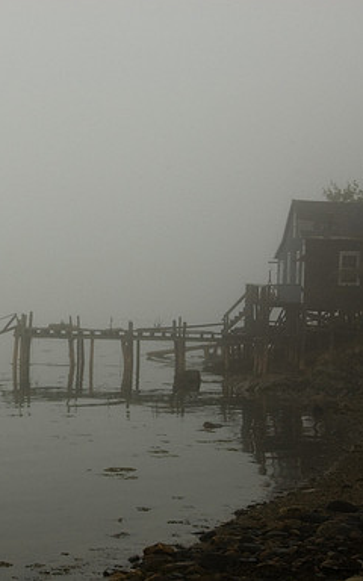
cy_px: 289
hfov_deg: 13.4
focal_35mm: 97
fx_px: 1535
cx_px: 60
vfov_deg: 21.4
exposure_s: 1/80
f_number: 16
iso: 200
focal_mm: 42
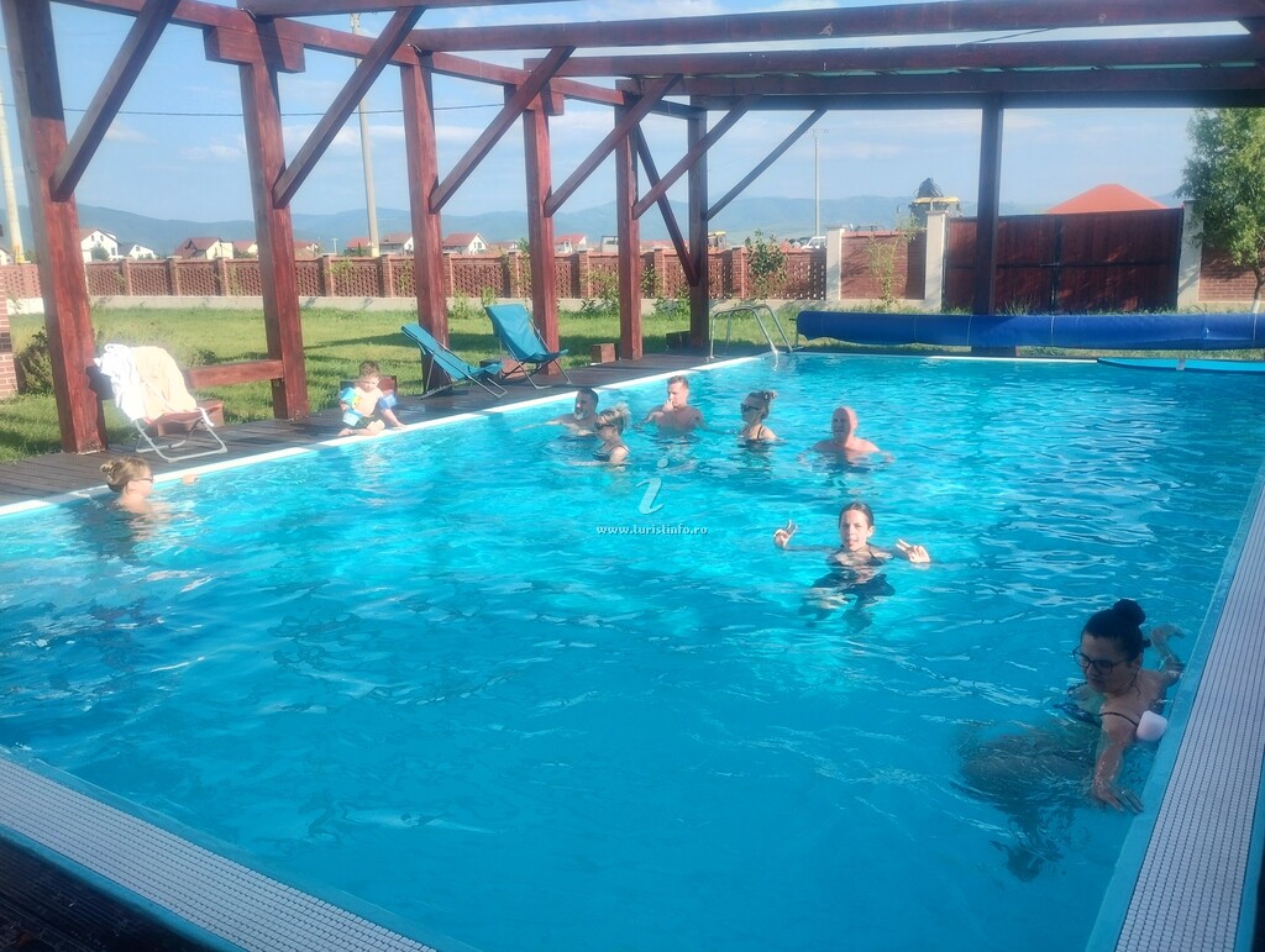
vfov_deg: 49.9
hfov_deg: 63.4
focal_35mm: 28
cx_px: 632
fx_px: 1025
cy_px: 476
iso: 100
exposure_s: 1/349
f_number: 1.8
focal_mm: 4.27
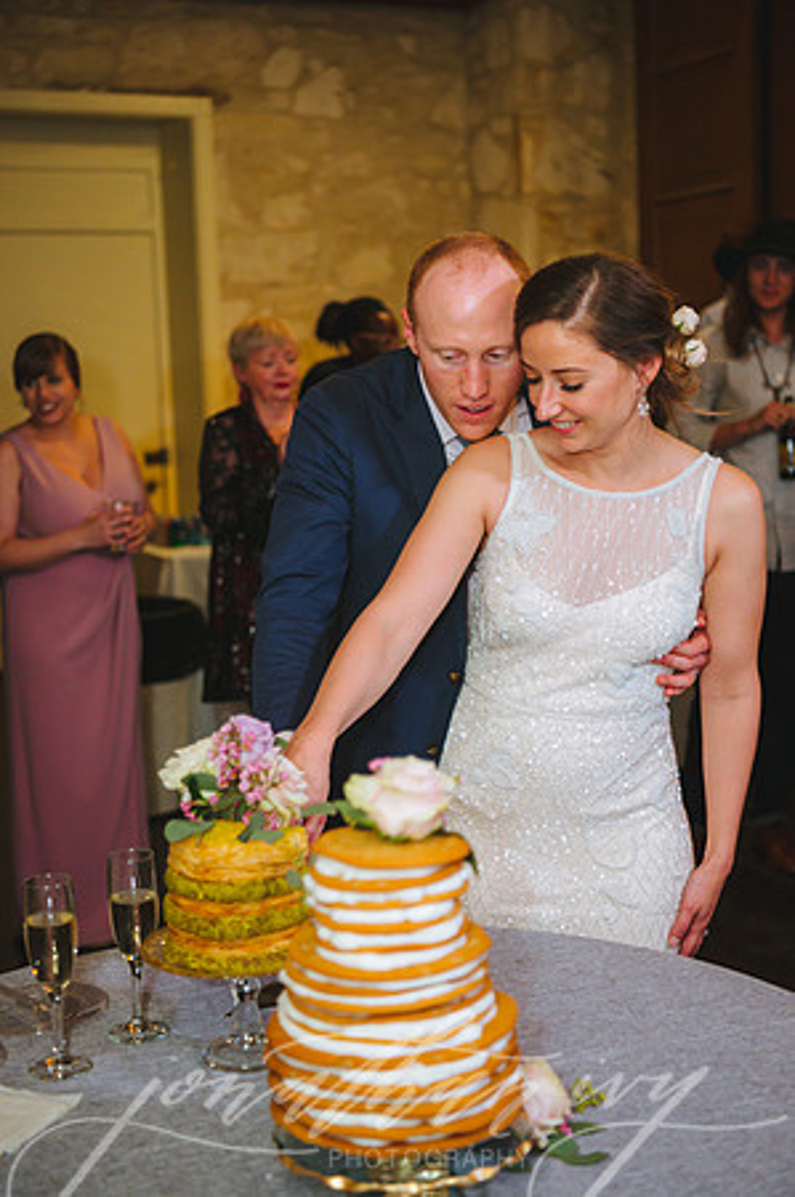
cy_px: 598
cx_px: 398
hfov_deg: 25.9
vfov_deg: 38.2
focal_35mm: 52
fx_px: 1726
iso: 2000
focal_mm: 52
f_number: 2.8
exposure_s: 1/80
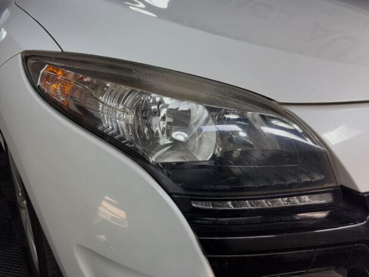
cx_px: 184
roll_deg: +0.3
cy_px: 138
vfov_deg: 45.4
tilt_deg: -21.7
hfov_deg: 58.4
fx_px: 330
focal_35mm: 31
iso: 40
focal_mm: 5.96
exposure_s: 1/122
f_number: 1.6
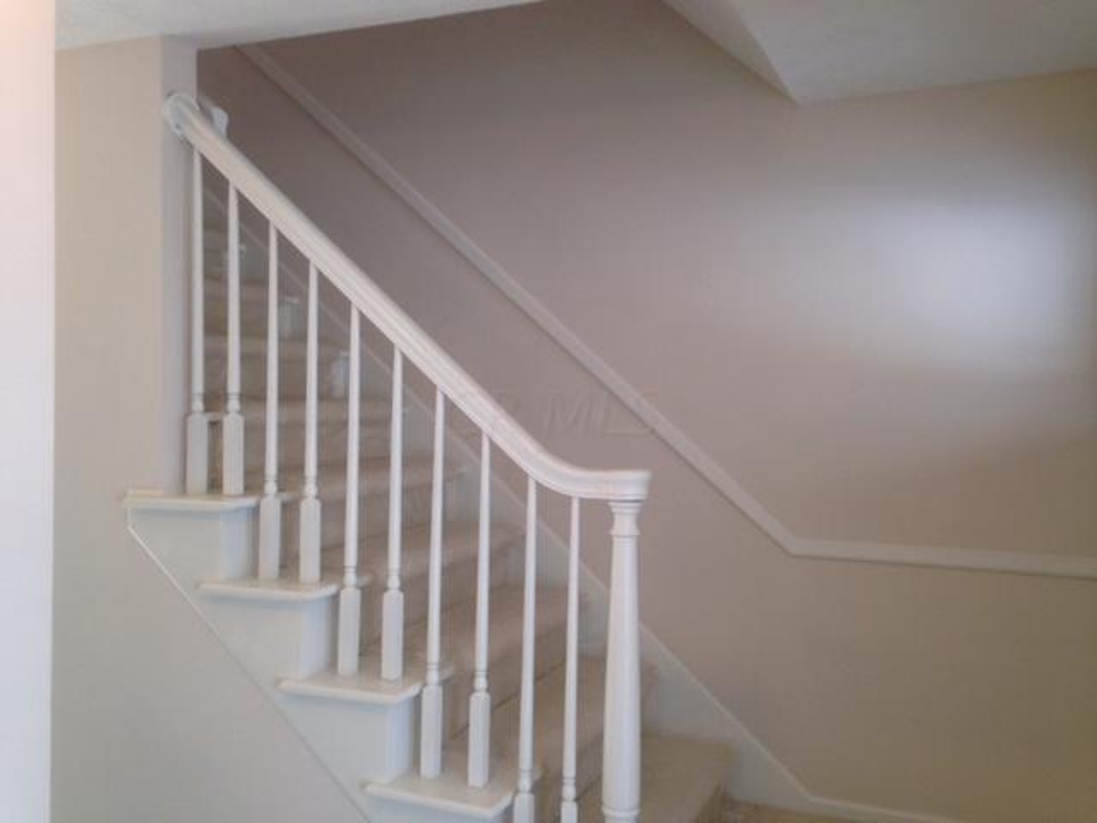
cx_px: 548
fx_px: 1046
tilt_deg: +0.2
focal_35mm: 33
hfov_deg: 55.4
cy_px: 412
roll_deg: -0.1
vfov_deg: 42.9
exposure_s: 1/40
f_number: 2.4
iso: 50
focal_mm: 4.12
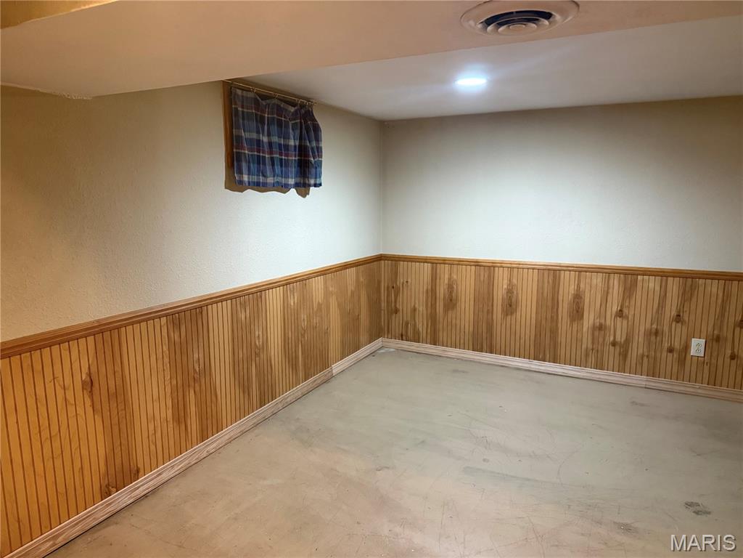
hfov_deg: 71.6
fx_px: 515
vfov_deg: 56.8
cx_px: 372
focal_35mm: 24
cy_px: 279
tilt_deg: -8.4
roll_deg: +1.2
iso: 640
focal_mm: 6.76
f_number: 1.78
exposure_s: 1/60
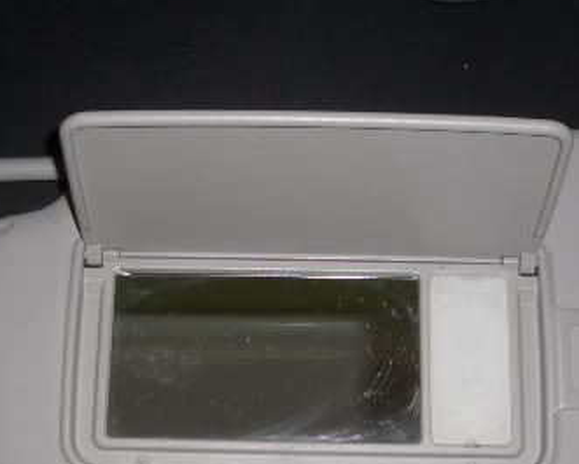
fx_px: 1166
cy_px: 336
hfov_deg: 27.9
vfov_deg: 22.3
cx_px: 280
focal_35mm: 68
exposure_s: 1/40
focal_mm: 4.8
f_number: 4
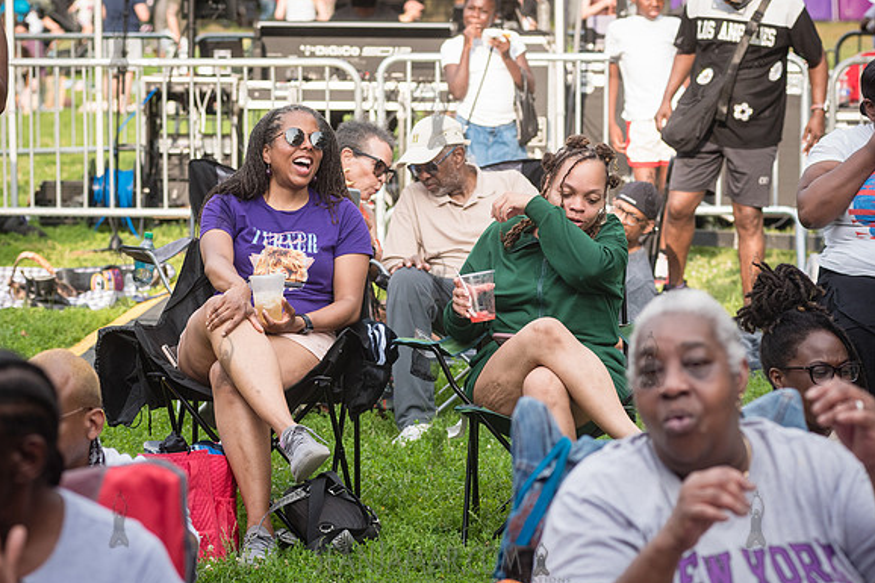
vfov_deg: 10.5
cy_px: 249
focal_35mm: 130
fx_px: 3159
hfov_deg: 15.8
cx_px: 354
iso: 1000
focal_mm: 105
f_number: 5
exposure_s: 1/2000
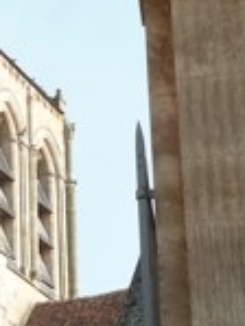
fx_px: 1404
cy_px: 280
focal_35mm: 149
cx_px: -52
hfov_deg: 9.8
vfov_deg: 13.2
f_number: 4
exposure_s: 1/250
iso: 80
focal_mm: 6.1
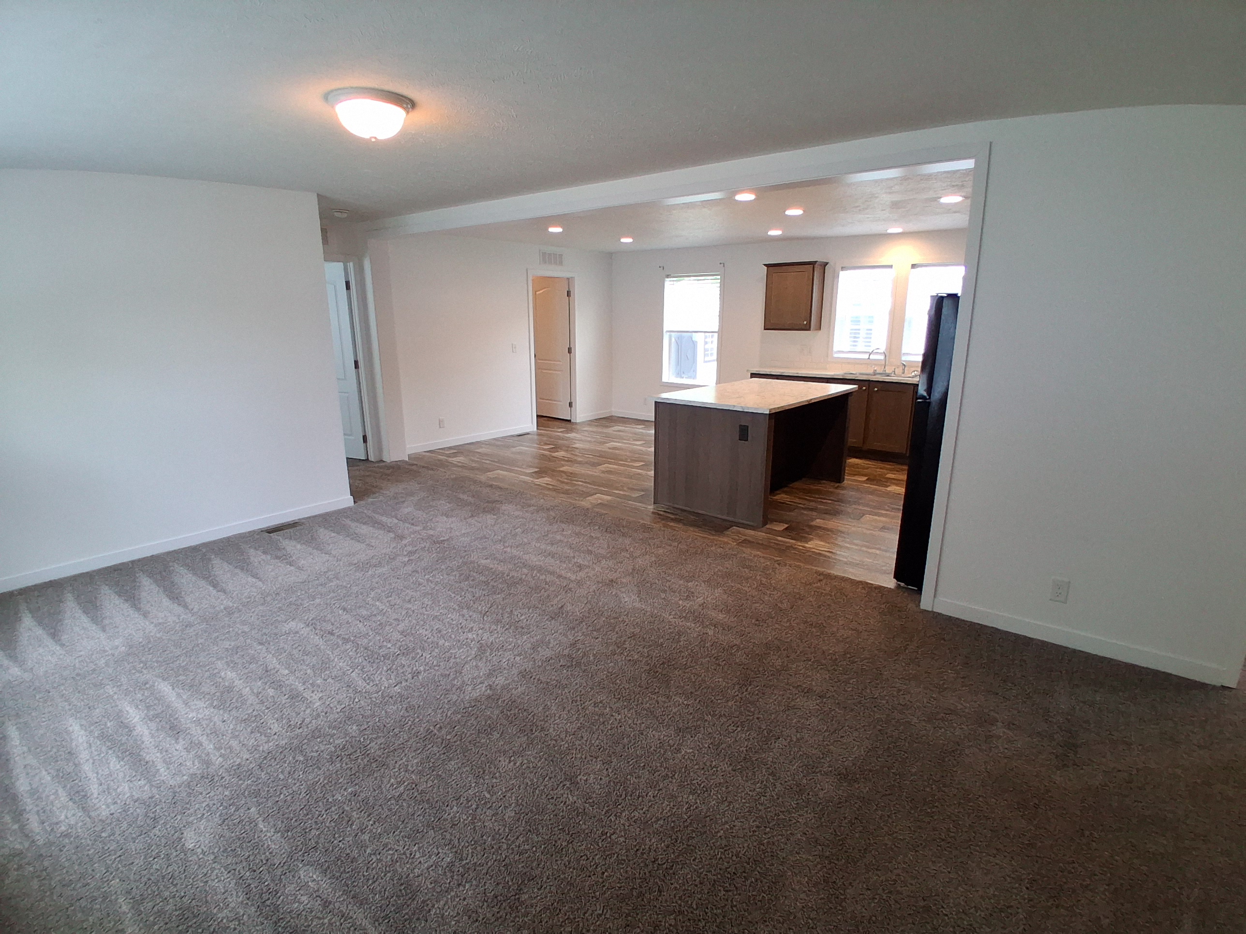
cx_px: 623
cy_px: 467
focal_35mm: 17
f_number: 2.2
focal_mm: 1.4
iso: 125
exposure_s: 1/60
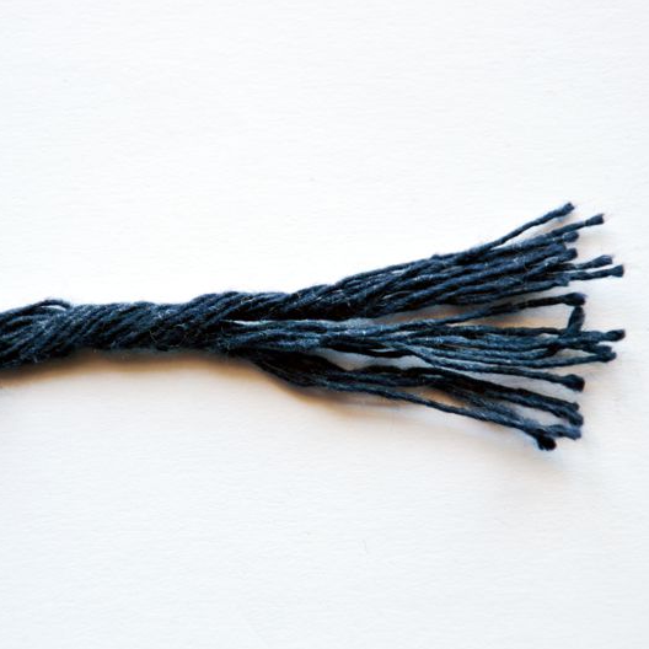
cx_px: 268
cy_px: 326
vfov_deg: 8.6
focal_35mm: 203
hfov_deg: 8.6
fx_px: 4298
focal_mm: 105
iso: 200
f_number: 5.6
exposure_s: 1/20
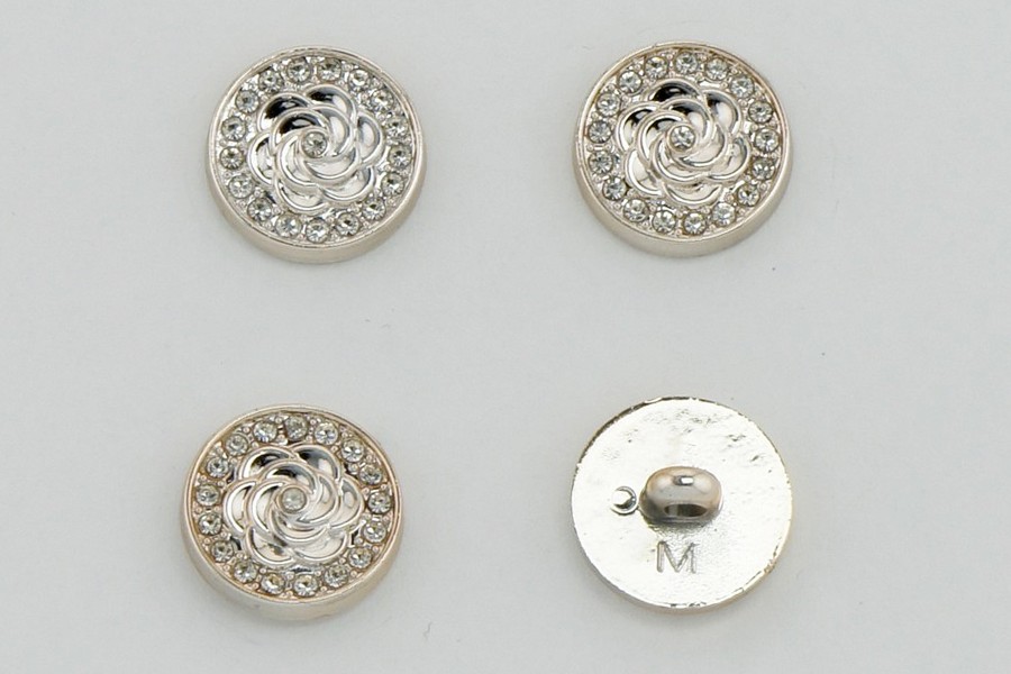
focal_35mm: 82
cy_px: 337
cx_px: 506
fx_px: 2317
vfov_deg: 16.6
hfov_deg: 24.6
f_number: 9
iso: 200
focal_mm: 55
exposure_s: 1/250
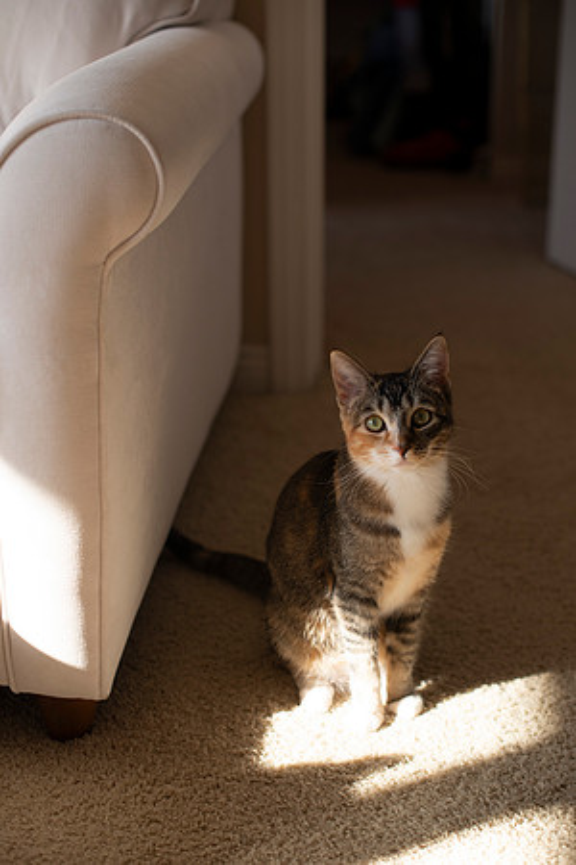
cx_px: 288
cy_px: 432
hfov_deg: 27.0
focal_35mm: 50
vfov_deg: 39.6
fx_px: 1200
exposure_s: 1/320
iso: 200
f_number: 2.8
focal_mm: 50
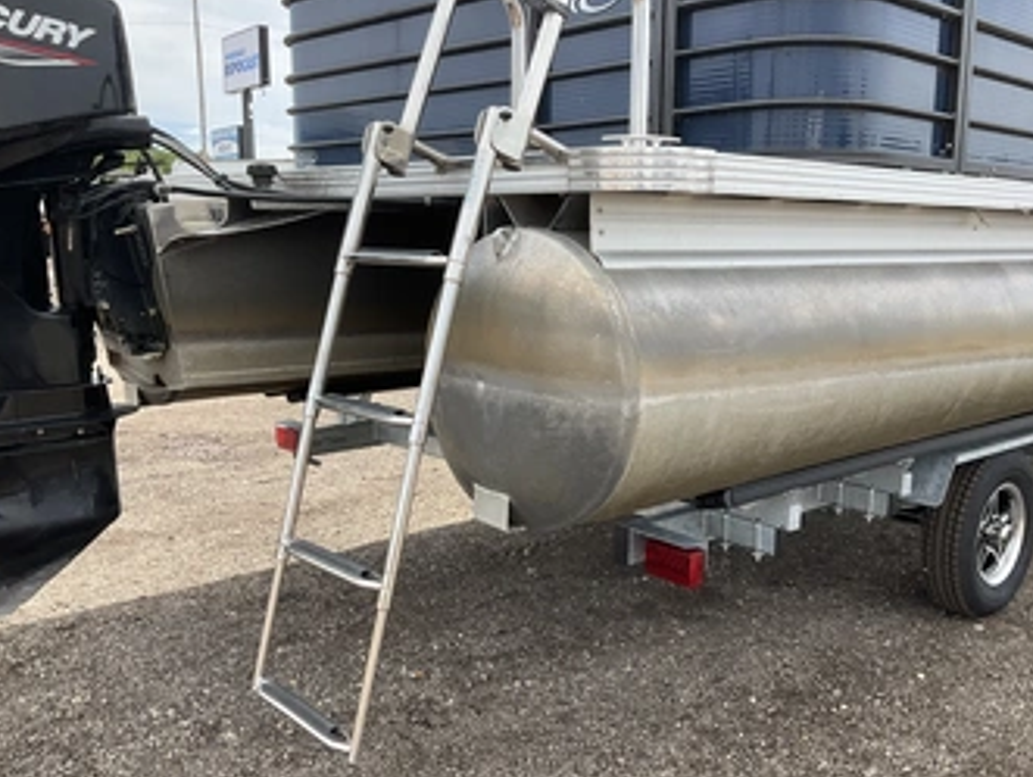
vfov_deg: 40.8
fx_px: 1046
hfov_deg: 52.5
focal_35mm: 35
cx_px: 559
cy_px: 396
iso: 25
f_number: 1.8
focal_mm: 3
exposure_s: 1/792
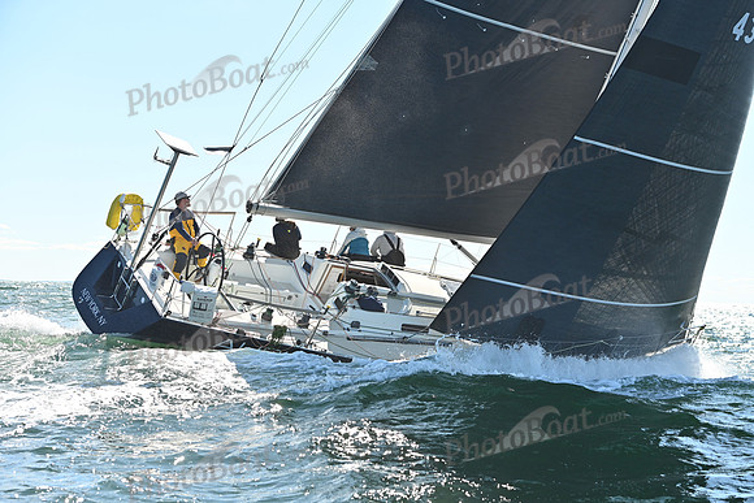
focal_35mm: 70
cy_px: 252
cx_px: 377
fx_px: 1466
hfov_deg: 28.8
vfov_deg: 19.5
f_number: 5
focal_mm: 70
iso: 320
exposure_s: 1/1600
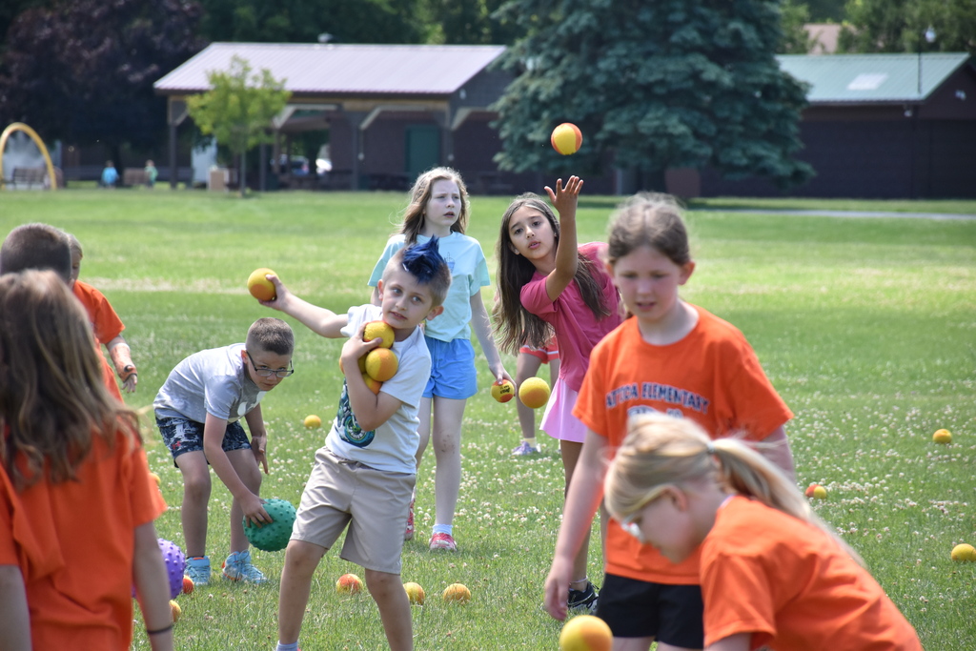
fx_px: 5694
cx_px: 488
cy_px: 326
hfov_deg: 9.8
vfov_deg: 6.5
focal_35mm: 210
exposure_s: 1/800
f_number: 5.6
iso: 640
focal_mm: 140
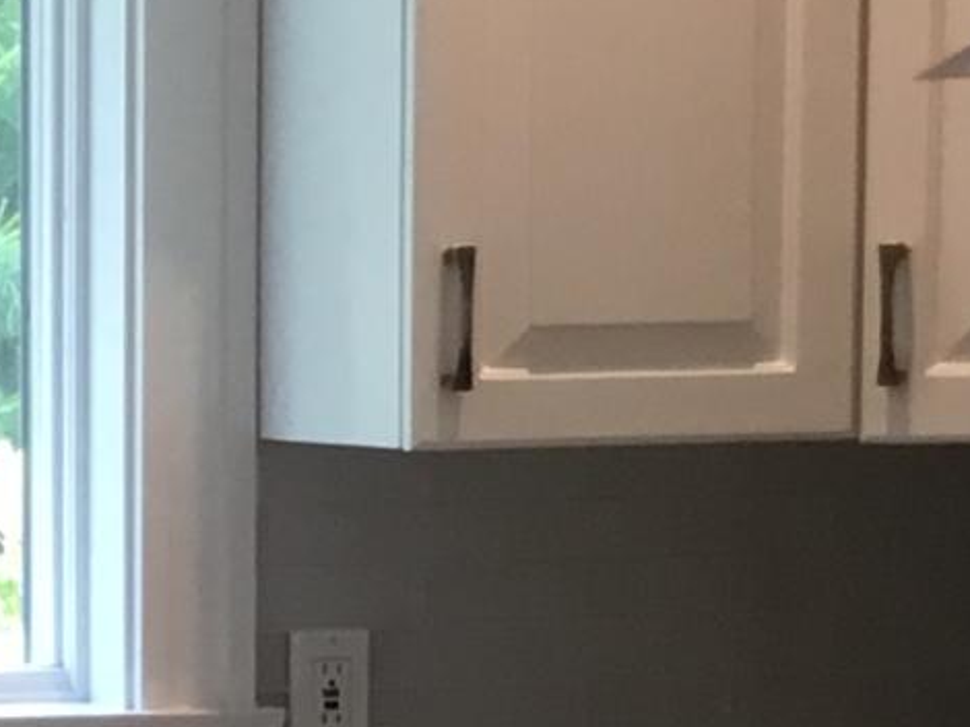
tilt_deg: -6.9
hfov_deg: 9.6
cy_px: 855
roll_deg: +1.4
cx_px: -599
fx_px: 5545
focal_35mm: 198
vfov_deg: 7.4
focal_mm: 3.3
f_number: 2.4
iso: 25
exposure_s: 1/40
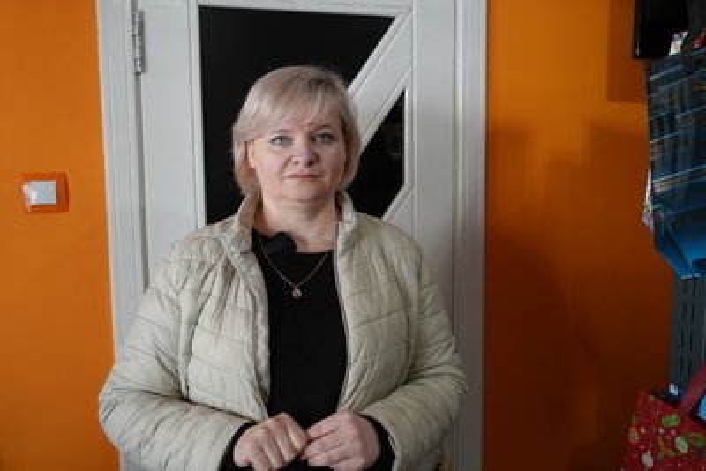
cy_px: 236
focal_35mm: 32
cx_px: 353
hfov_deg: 58.7
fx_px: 628
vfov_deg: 41.1
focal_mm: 32
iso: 2000
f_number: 4
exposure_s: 1/160
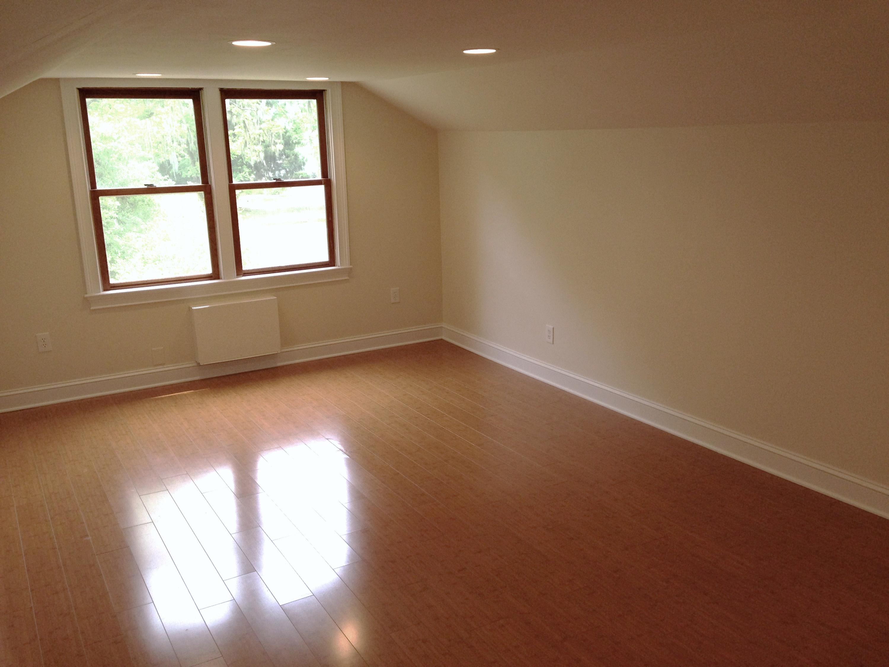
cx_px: 444
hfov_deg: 55.4
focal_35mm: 33
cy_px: 334
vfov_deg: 42.9
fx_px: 847
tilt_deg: -13.4
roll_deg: +1.8
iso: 64
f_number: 2.4
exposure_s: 1/120
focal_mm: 4.12
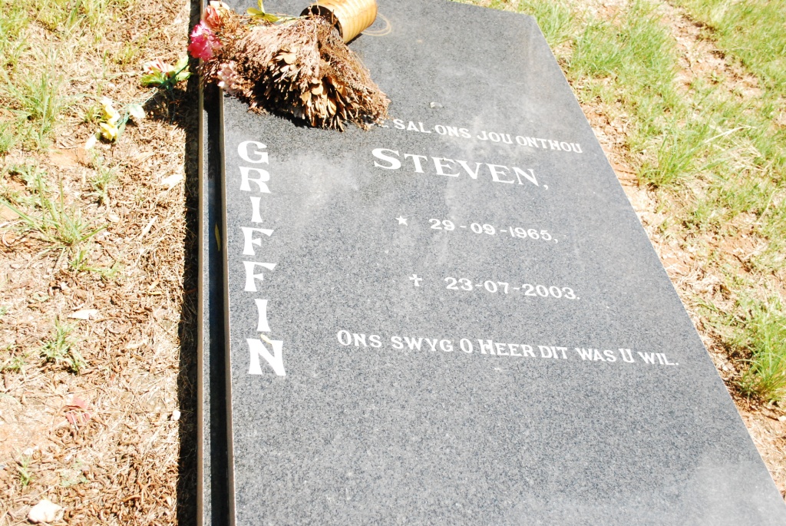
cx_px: 393
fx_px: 852
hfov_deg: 49.5
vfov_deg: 34.3
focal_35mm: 39
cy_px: 263
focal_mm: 26
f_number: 4.5
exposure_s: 1/4000
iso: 1600
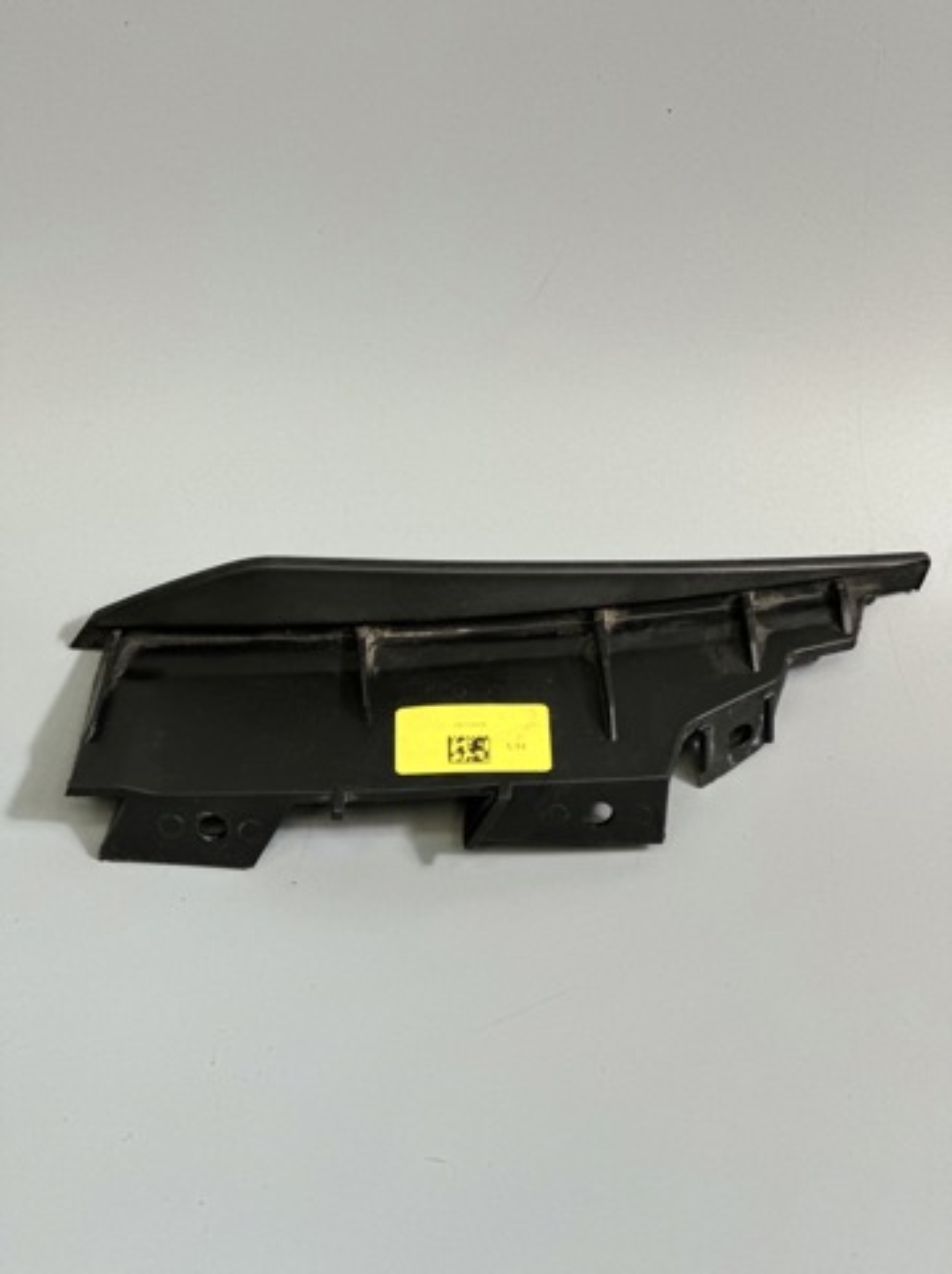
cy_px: 637
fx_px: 2829
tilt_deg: -41.1
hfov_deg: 19.1
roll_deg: -1.2
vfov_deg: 25.4
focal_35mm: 77
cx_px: 476
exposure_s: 1/80
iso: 250
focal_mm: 9
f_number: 2.8
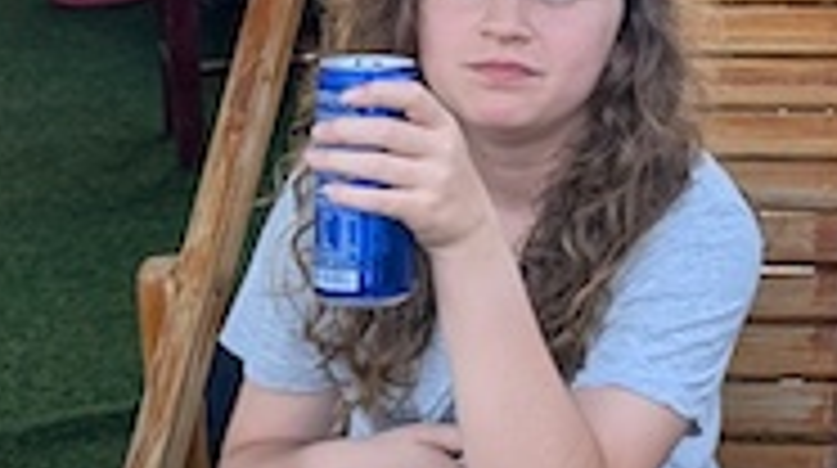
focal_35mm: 127
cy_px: -14
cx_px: 1305
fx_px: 2815
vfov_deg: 9.4
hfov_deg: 15.4
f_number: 1.85
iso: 49
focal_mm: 6.81
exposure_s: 1/237
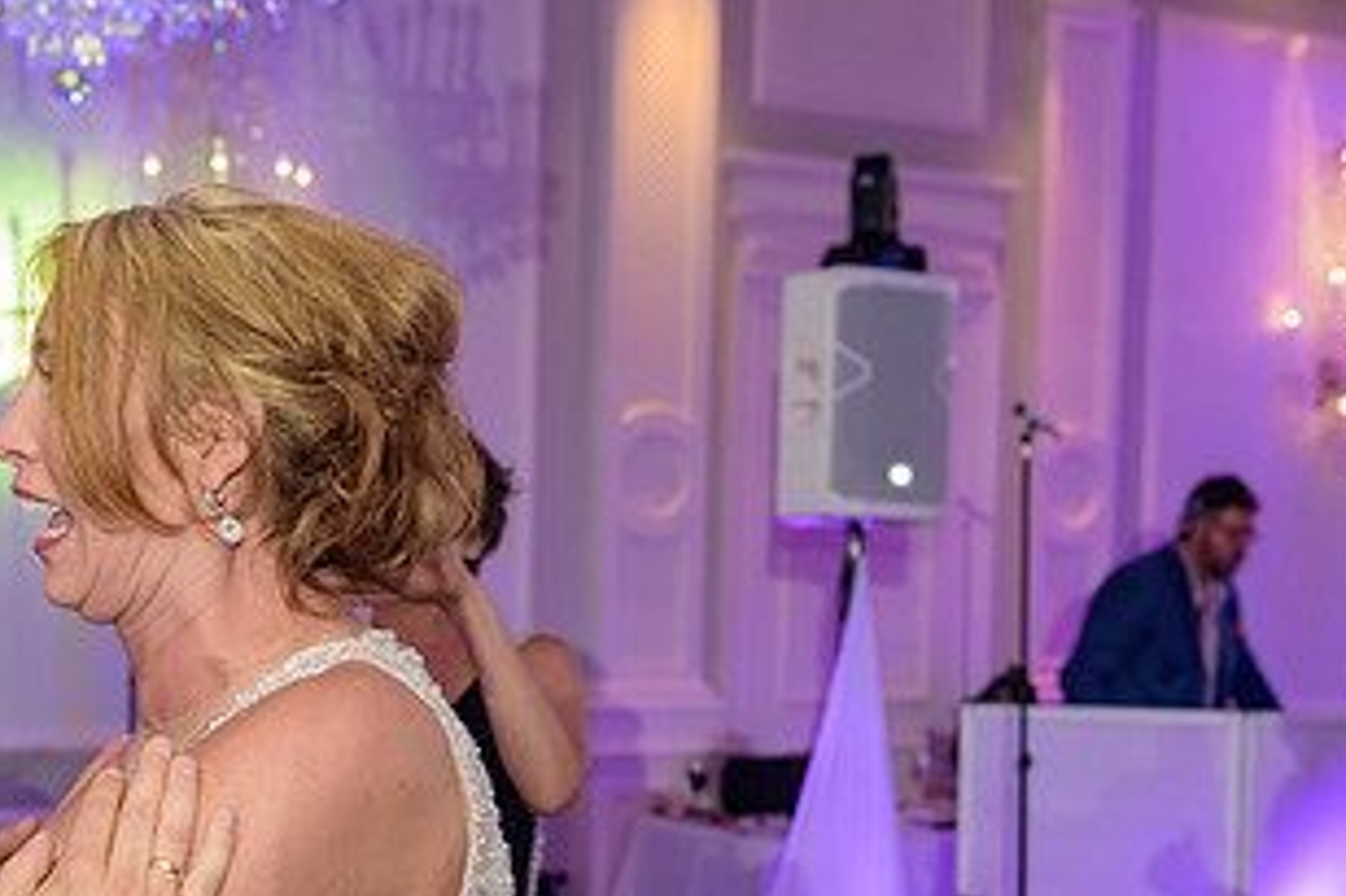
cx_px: 332
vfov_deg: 20.4
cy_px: 697
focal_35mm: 66
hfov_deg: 30.0
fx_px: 2466
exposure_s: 1/125
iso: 1600
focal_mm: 35
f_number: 3.2
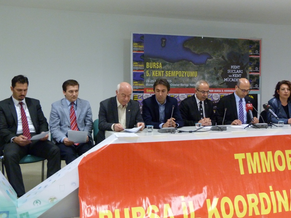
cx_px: 163
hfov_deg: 50.0
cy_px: 105
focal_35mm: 37
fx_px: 311
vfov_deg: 38.6
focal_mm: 5.7
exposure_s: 1/15
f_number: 3
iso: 400
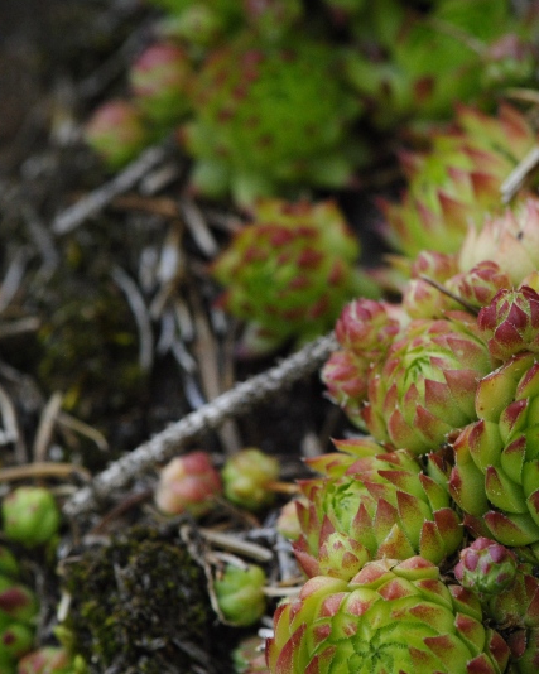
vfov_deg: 10.7
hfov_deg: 8.6
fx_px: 3584
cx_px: 451
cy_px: 337
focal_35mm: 180
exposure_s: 1/160
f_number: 7.1
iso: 800
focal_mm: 85
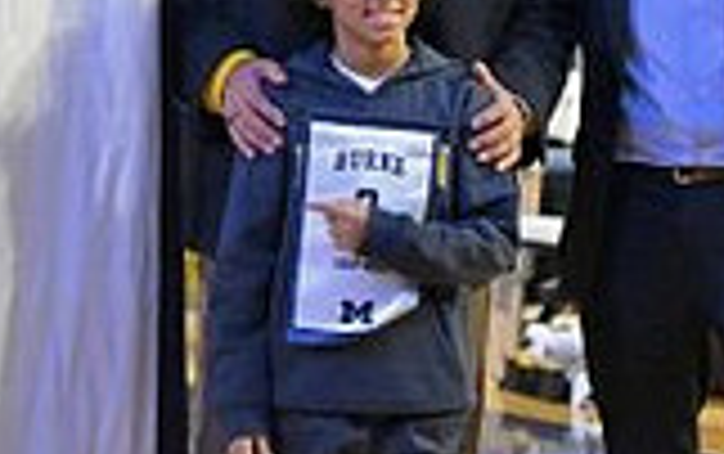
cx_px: -243
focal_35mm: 257
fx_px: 5076
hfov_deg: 8.0
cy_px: -178
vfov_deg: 5.1
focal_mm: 70
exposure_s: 1/800
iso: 4000
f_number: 2.8
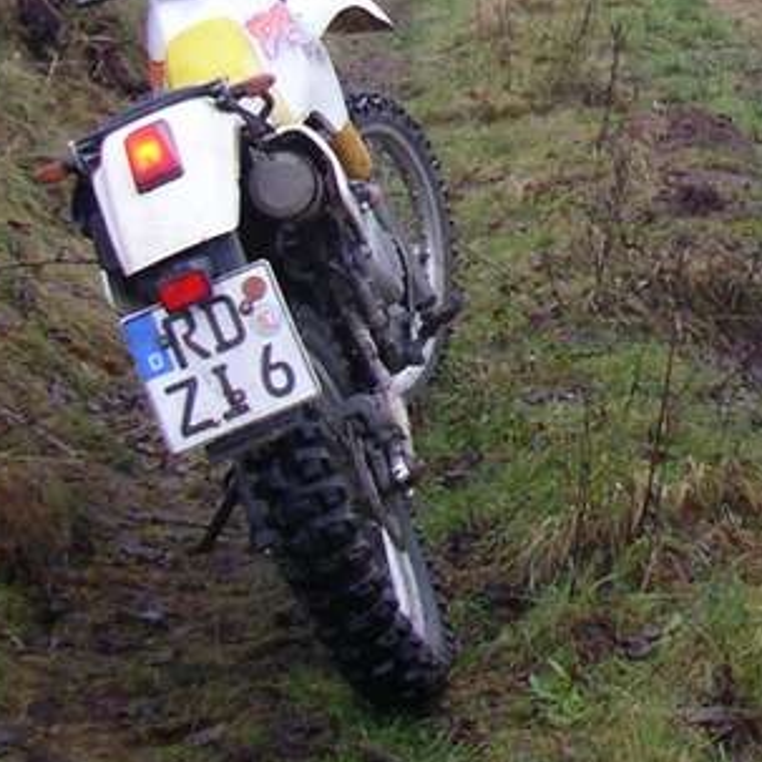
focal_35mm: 108
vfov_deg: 15.9
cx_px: 983
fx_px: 2690
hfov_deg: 15.4
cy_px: 78
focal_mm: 5.7
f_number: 2.8
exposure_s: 1/60
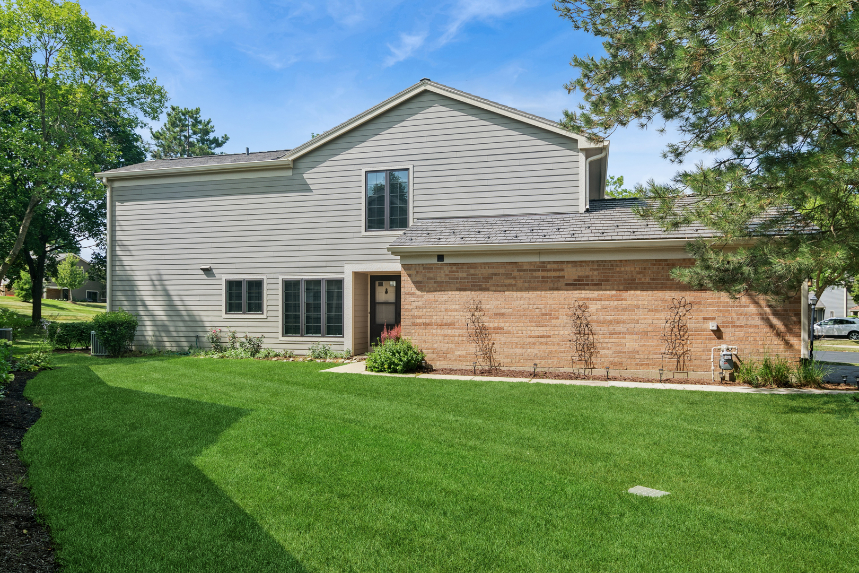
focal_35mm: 24
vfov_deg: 53.1
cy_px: 286
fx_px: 573
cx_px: 430
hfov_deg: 73.7
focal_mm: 16
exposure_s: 1/200
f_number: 8
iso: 200
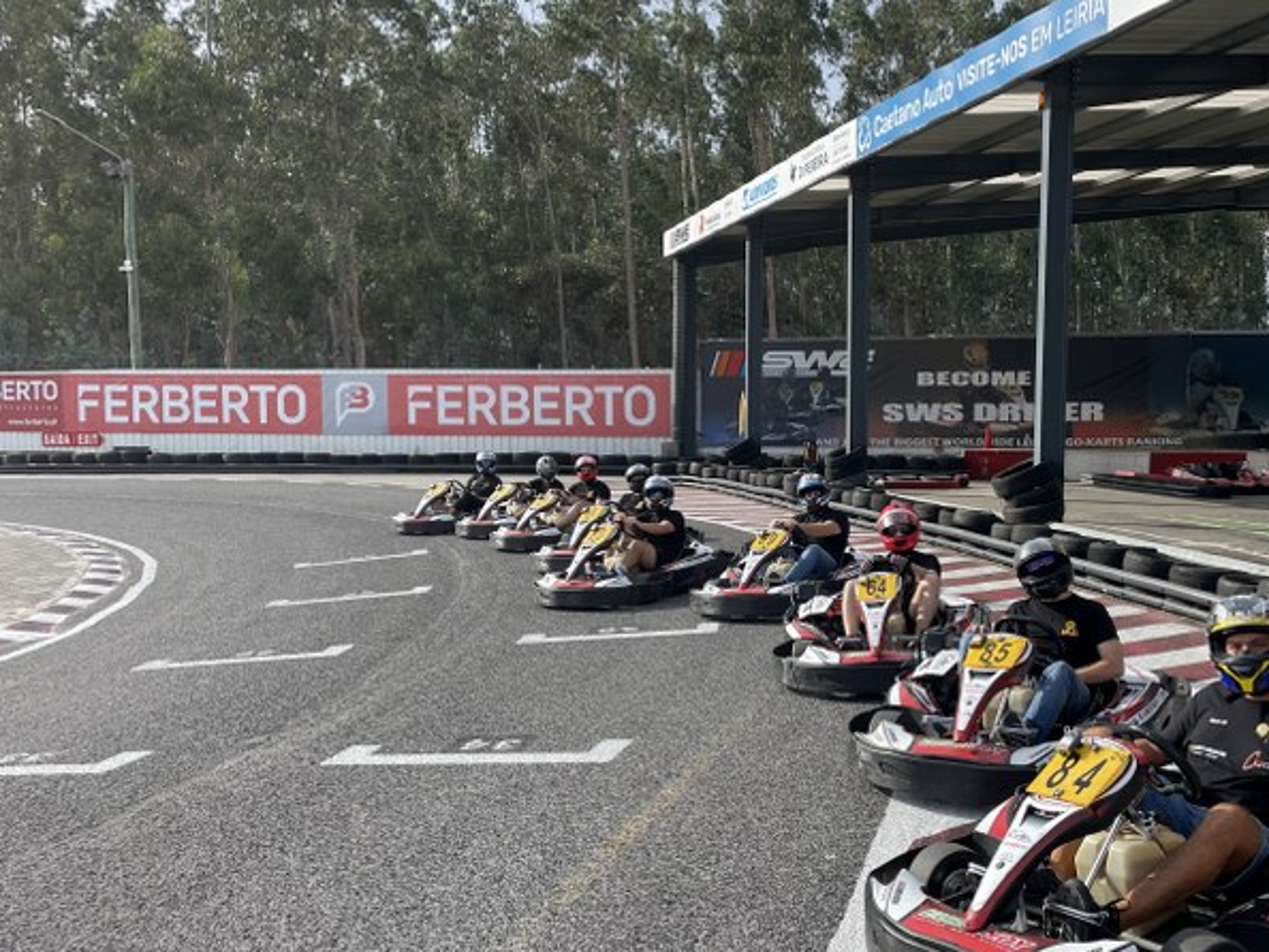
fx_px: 1284
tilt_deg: -4.6
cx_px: 793
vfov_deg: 40.7
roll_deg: -0.6
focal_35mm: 35
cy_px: 519
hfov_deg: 52.1
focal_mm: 4.2
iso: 32
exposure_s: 1/1795
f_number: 1.6
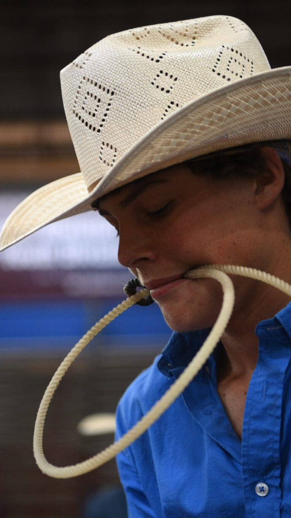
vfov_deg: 19.3
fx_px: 1523
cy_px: 258
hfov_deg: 10.9
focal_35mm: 111
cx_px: 161
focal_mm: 70
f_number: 3.2
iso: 2500
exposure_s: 1/320
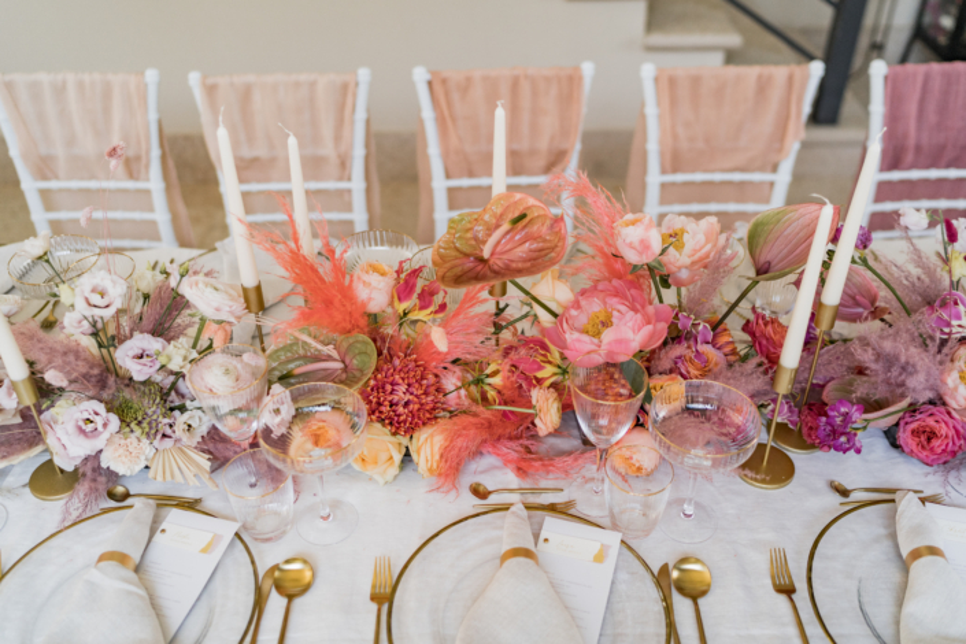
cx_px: 483
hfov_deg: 54.4
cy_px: 322
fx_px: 939
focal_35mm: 35
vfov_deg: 37.9
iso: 1000
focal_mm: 35
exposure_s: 1/1000
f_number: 1.8
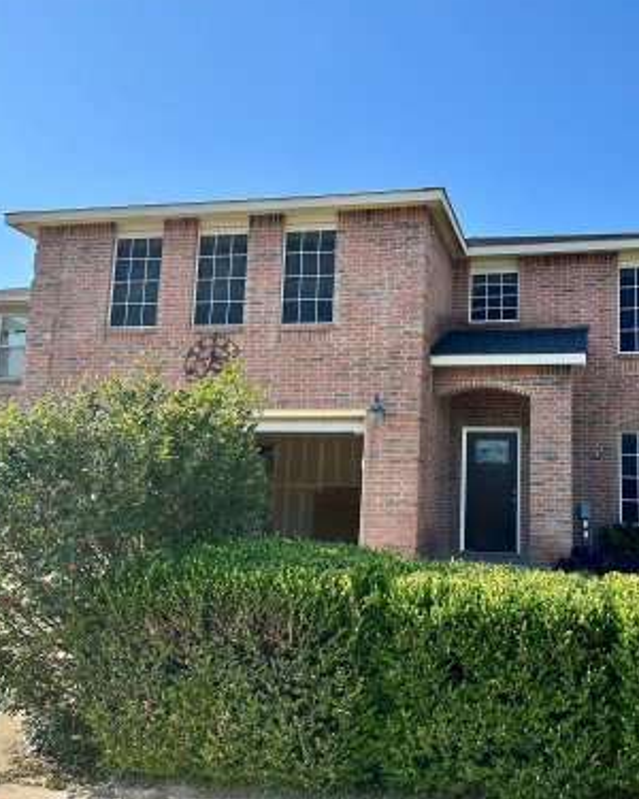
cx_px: 417
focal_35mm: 32
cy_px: 392
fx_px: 756
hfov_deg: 45.2
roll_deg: -1.4
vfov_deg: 55.7
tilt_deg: +9.2
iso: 80
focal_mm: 6.86
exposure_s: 1/2732
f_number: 1.78
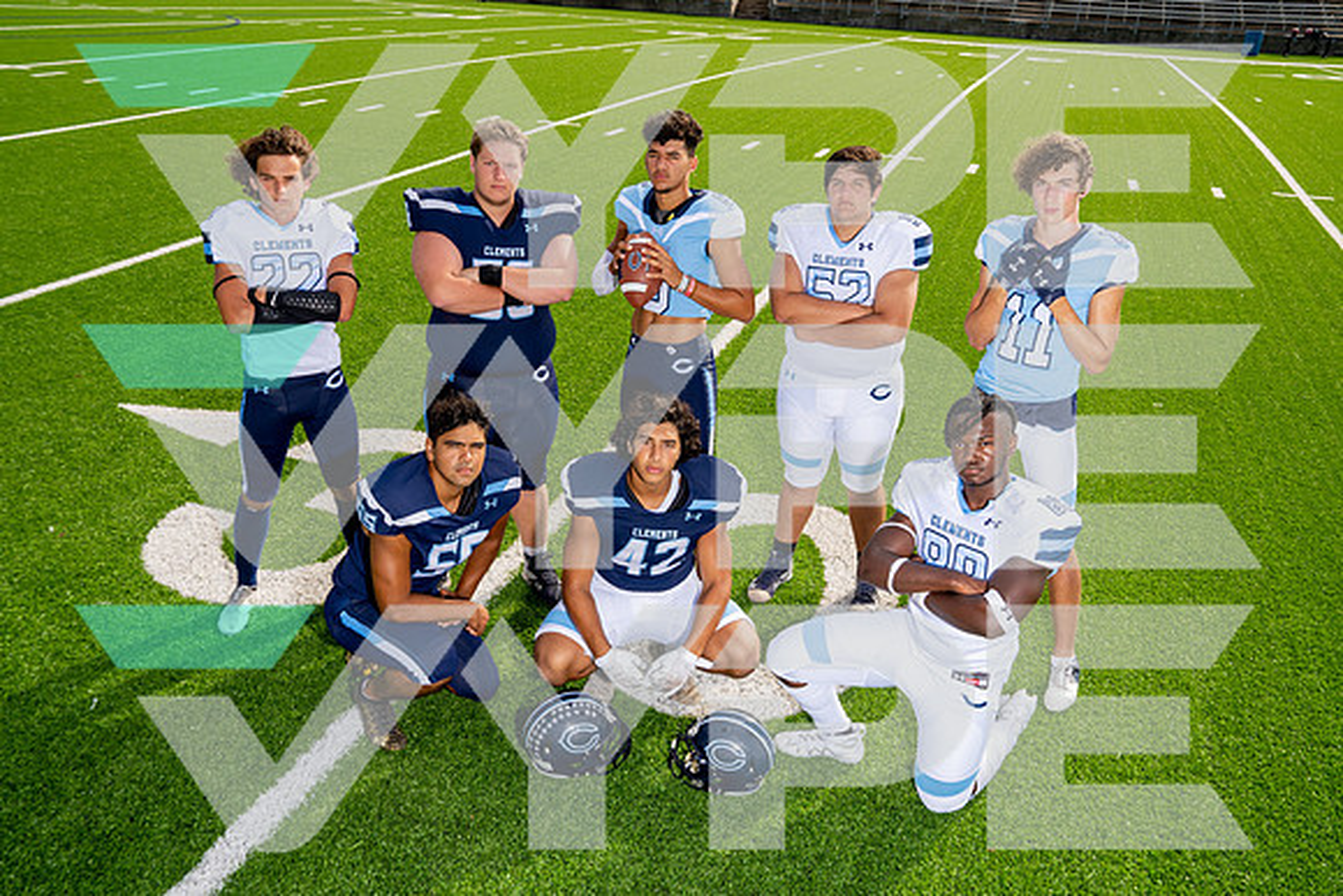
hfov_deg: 58.7
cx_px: 672
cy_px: 448
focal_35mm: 32
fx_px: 1194
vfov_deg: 41.1
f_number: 6.3
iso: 100
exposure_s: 1/250
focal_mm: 32
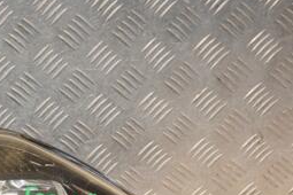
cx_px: 2
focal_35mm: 134
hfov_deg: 15.0
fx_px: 1091
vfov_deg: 10.1
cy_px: 198
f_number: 5.6
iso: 800
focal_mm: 38
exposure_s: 1/200
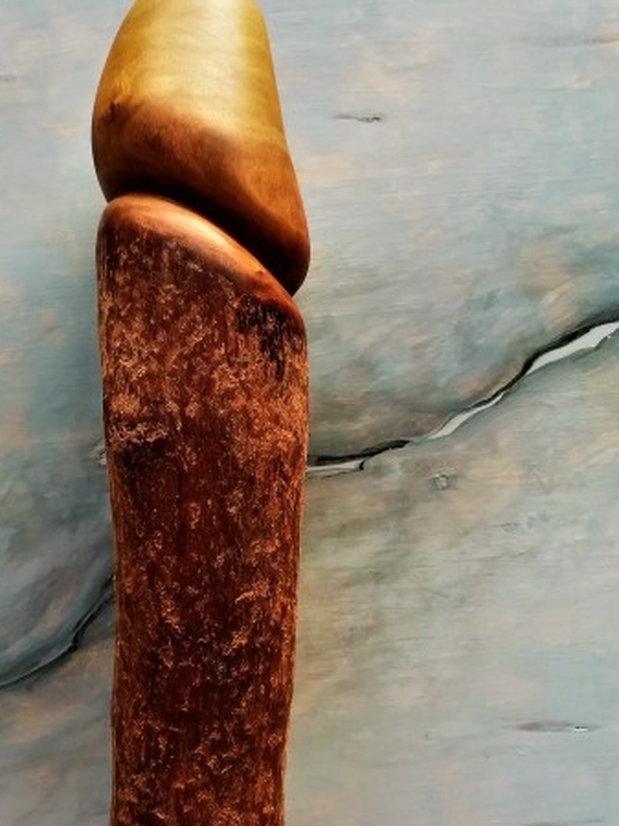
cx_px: 222
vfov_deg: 50.0
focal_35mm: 37
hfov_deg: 38.3
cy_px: 463
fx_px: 883
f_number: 2.2
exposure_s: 1/33.3
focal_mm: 3.46
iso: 80
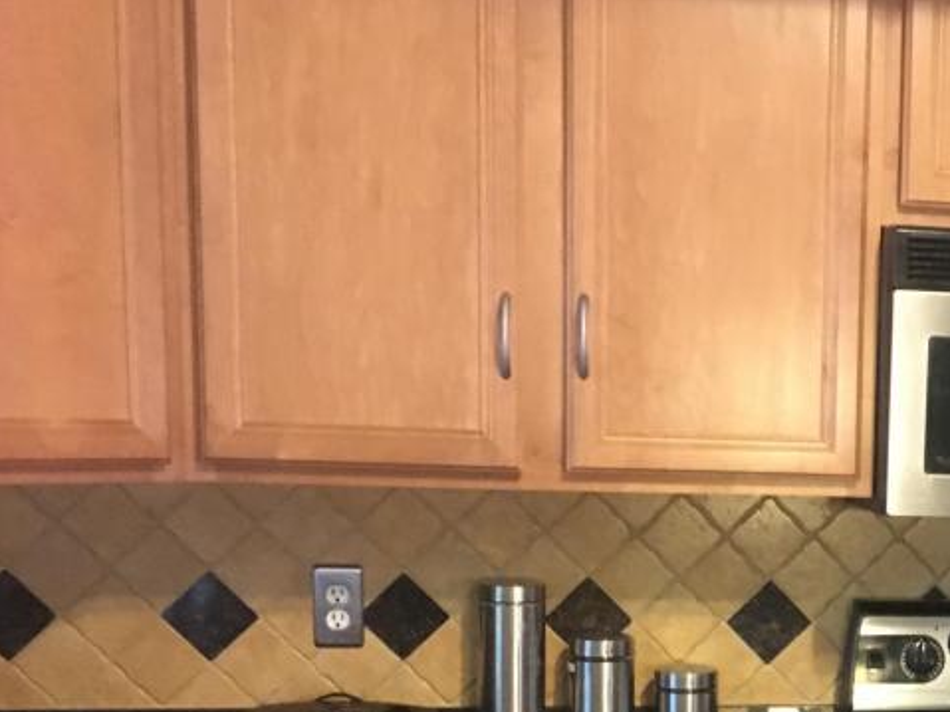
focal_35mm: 62
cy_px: 631
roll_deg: -2.4
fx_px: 1701
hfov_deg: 29.1
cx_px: 966
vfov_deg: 23.1
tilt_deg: -8.6
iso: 320
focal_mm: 4.15
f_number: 2.2
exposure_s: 1/15
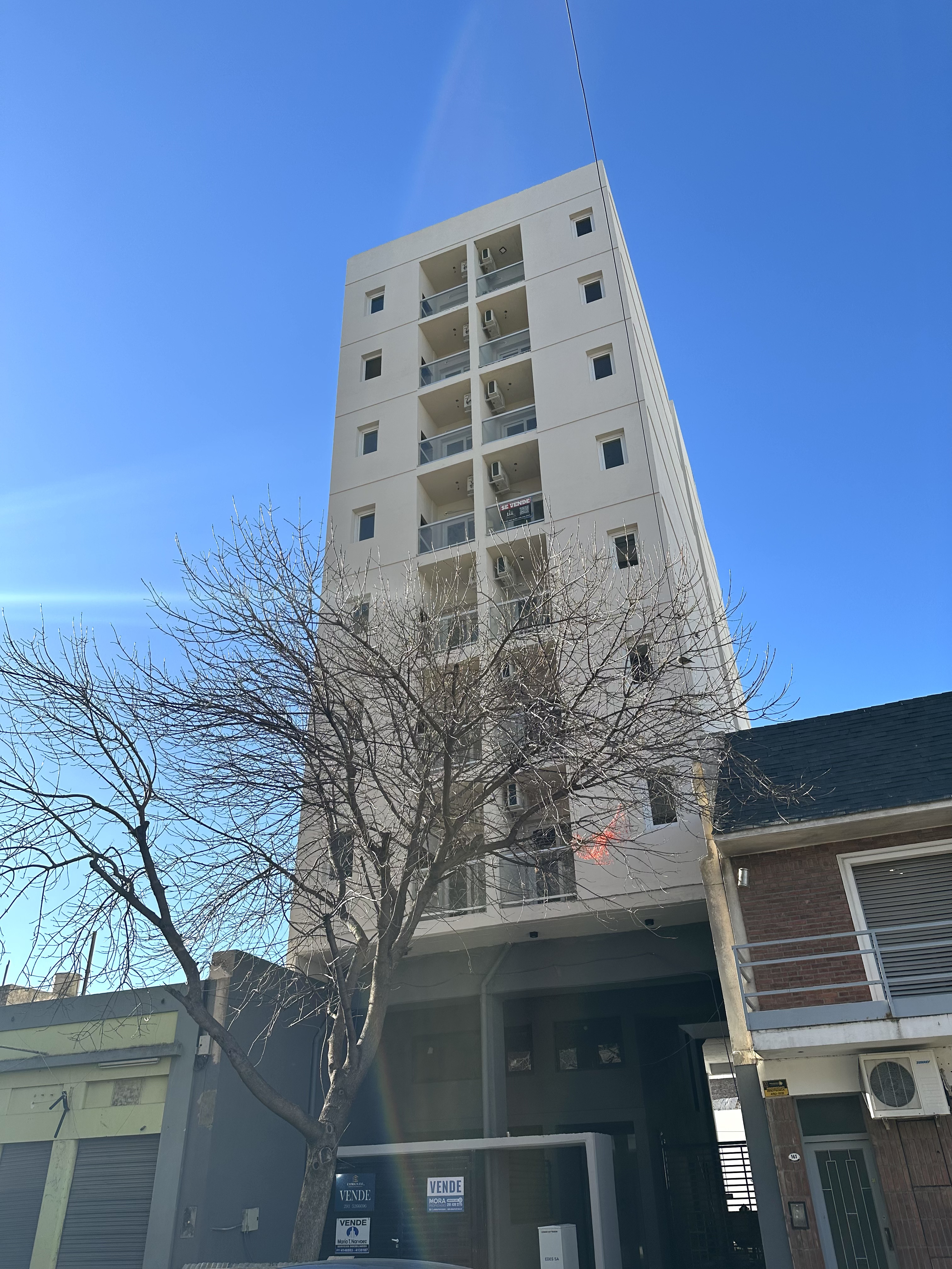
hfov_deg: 56.8
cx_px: 476
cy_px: 634
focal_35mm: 24
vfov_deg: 71.6
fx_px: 880
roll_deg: +1.5
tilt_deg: +34.2
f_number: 1.78
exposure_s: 1/2591
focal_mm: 6.86
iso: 80
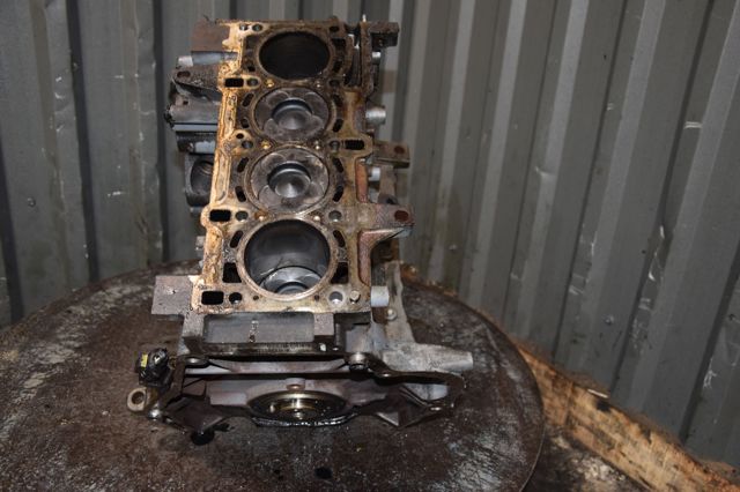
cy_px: 246
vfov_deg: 39.9
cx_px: 370
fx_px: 678
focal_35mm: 33
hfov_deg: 57.2
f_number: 5
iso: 800
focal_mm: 22
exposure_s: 1/60
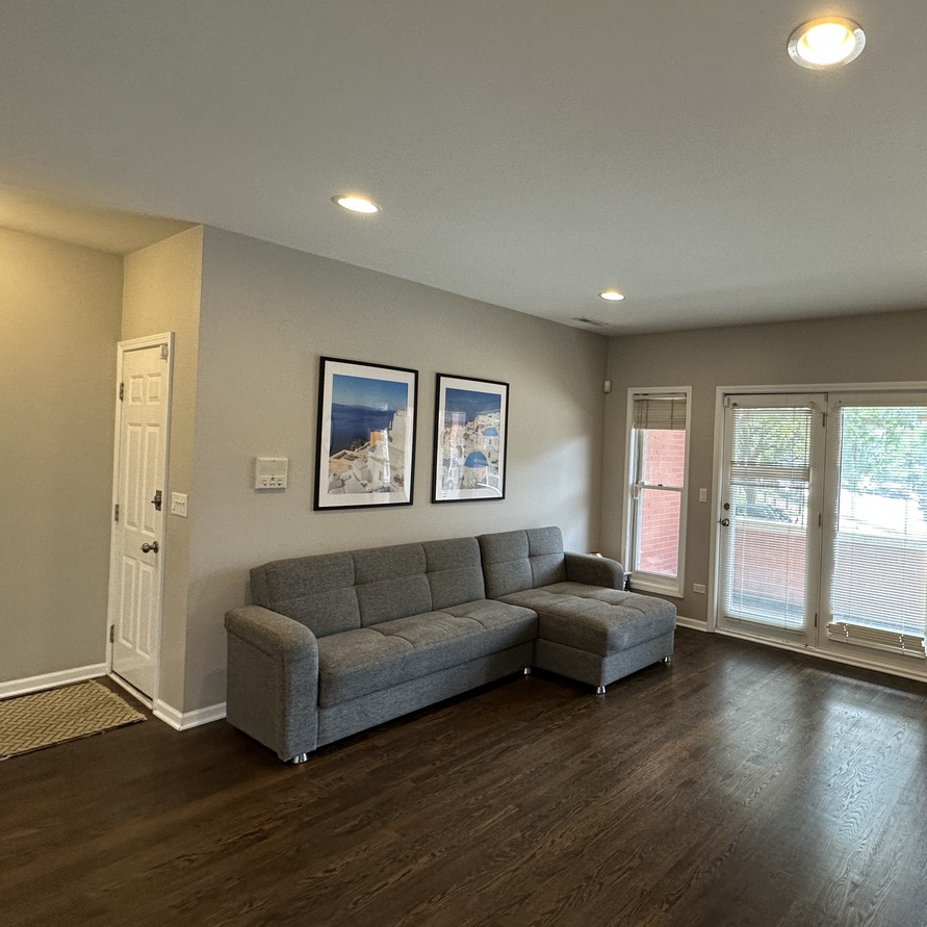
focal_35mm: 20
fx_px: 606
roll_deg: -2.1
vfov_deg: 74.8
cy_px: 452
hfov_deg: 69.7
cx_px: 699
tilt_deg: -0.7
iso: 160
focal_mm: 2.22
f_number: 2.2
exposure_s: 1/120
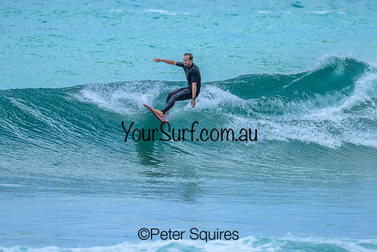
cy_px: 111
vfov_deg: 1.3
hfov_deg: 1.9
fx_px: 11512
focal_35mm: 1099
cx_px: 182
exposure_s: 1/2000
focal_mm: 800
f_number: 6.3
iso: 220
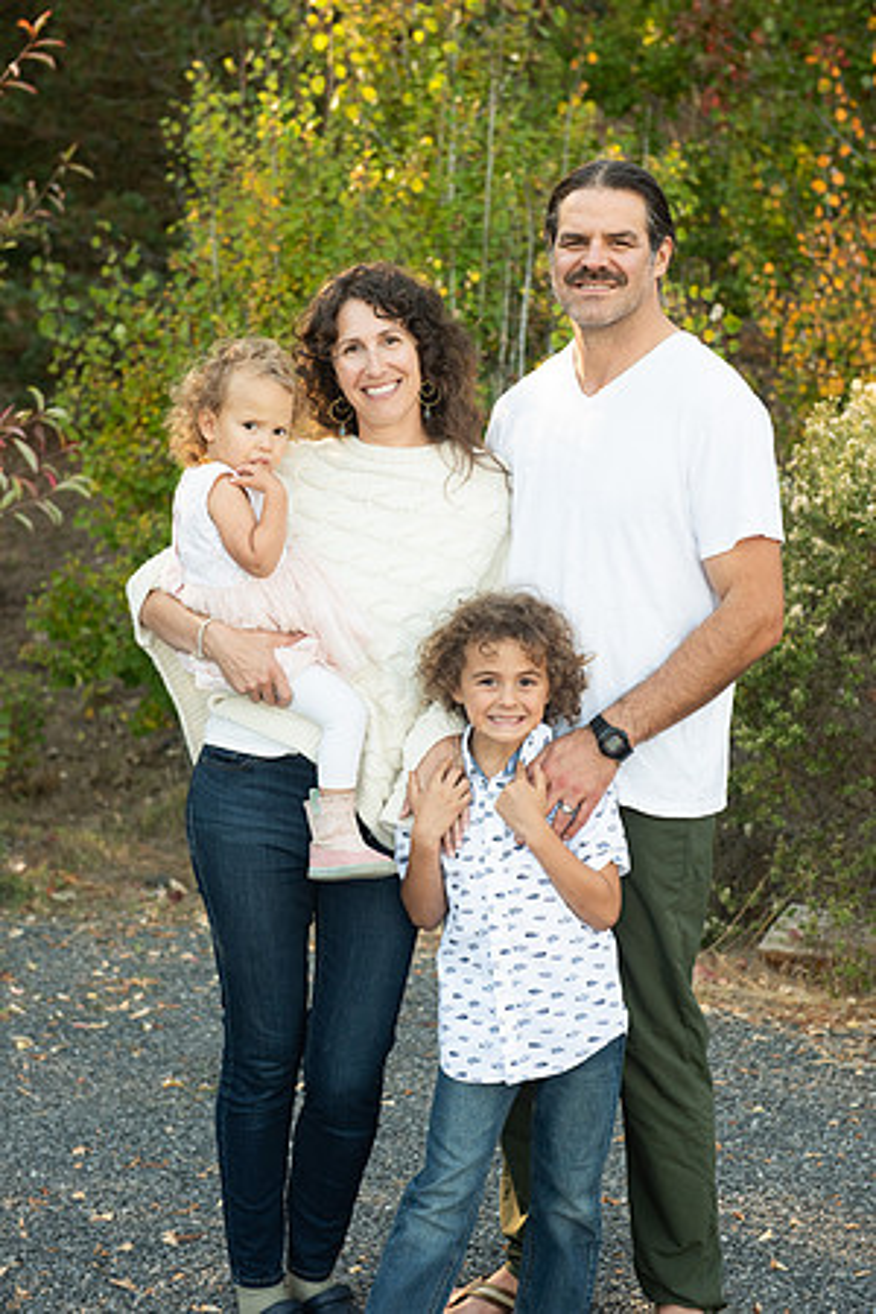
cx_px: 438
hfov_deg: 19.5
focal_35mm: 70
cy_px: 657
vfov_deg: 28.8
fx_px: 2555
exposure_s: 1/320
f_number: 4.5
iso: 640
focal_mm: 70
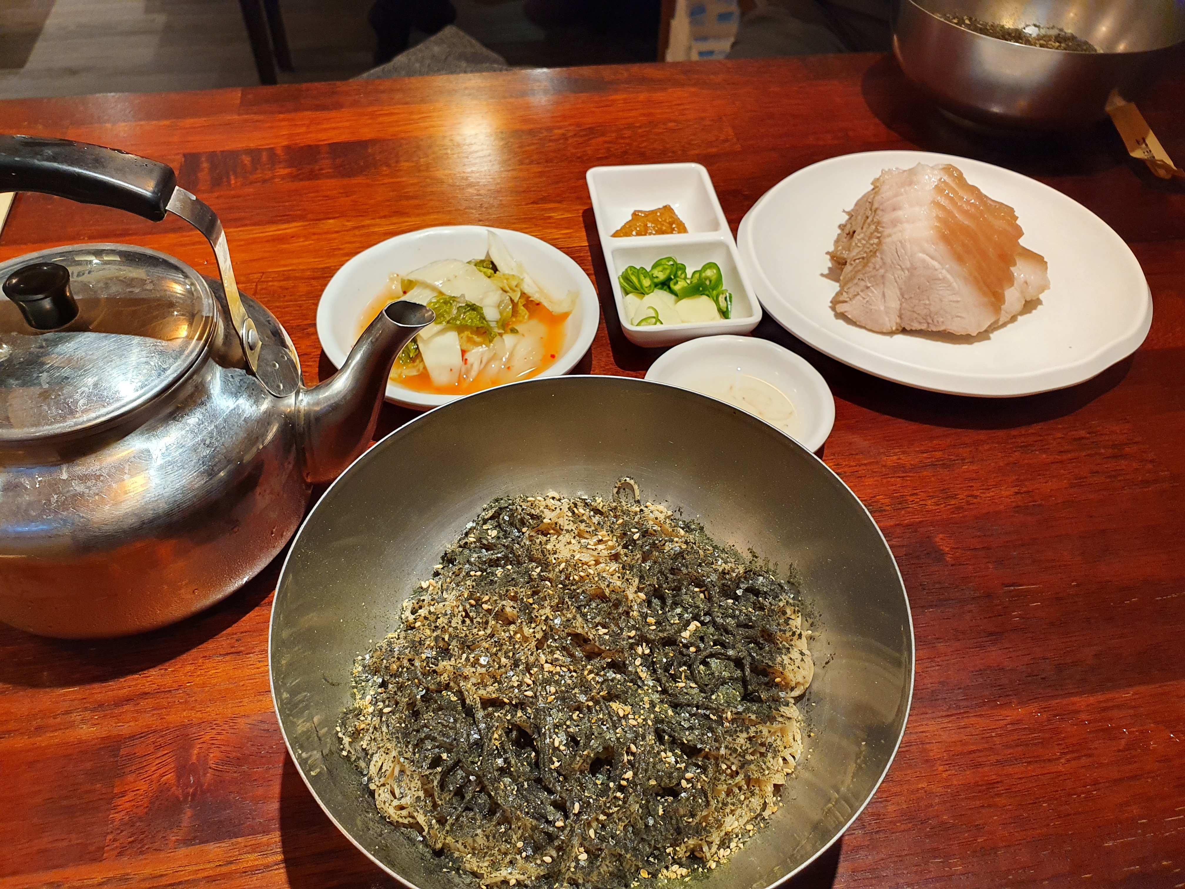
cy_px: 444
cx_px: 592
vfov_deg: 53.1
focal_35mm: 26
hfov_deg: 67.3
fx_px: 890
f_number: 2.4
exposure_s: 1/40
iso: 320
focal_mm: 4.32
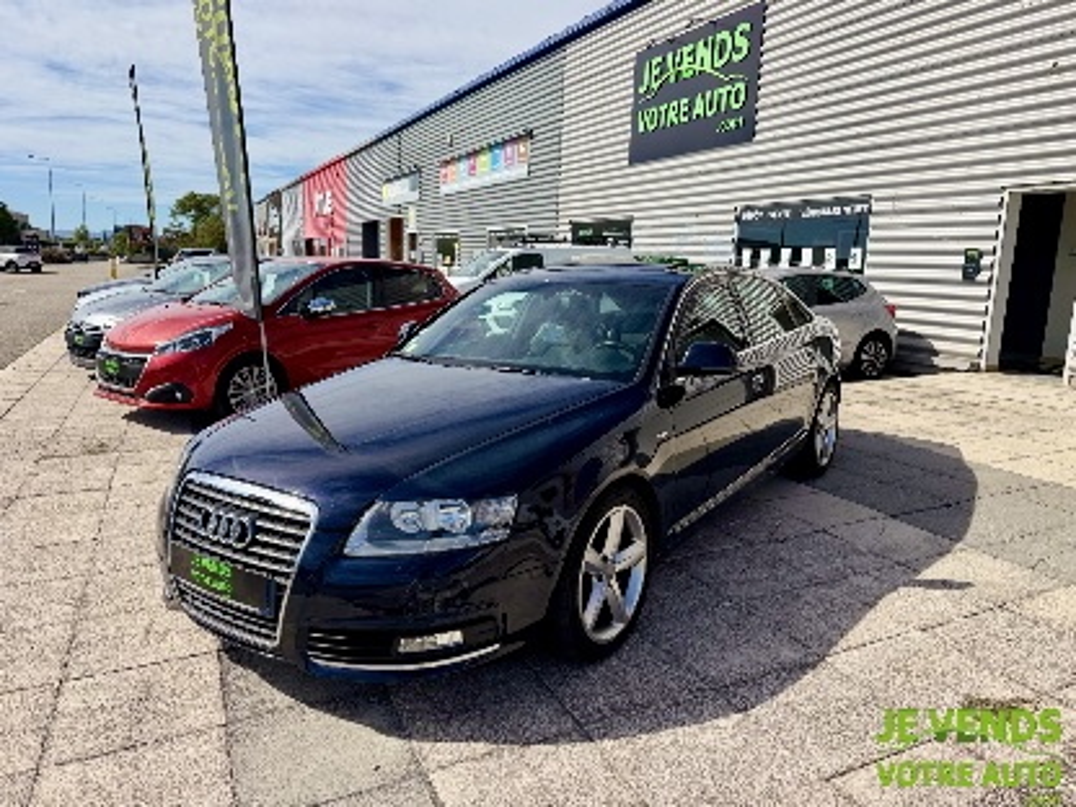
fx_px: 746
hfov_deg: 71.6
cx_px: 538
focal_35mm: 24
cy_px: 404
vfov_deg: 56.8
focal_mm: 6.76
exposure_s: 1/9091
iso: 80
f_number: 1.78
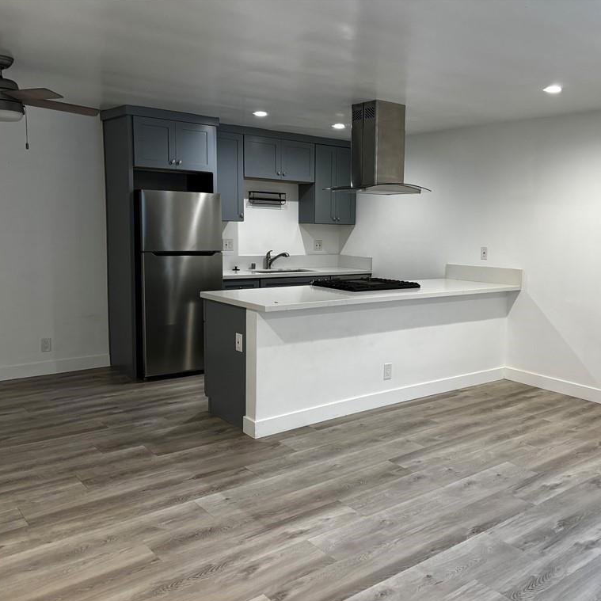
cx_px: 360
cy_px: 300
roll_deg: -1.1
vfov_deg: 52.5
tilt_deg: -6.9
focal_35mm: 31
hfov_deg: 52.2
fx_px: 609
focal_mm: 5.96
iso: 160
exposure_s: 1/60
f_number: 1.6
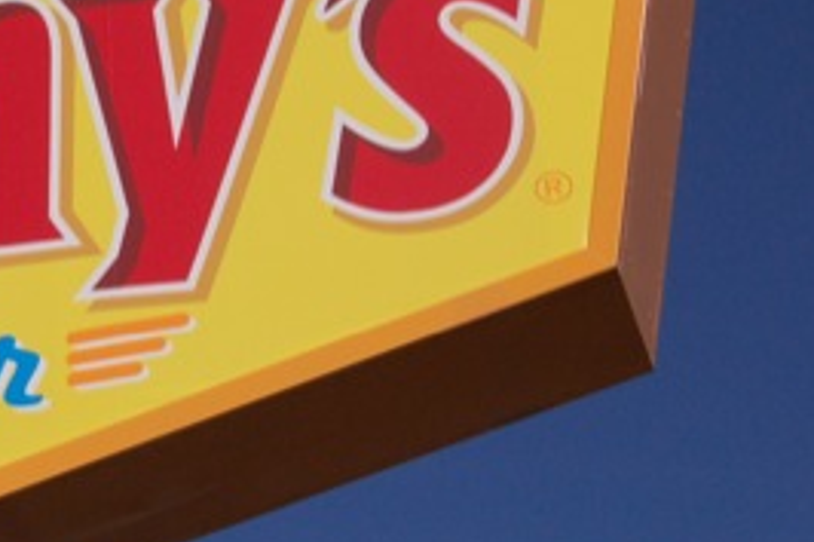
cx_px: -132
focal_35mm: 166
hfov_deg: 12.1
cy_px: 158
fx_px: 3751
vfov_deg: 8.3
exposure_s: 1/1000
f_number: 16
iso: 800
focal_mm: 46
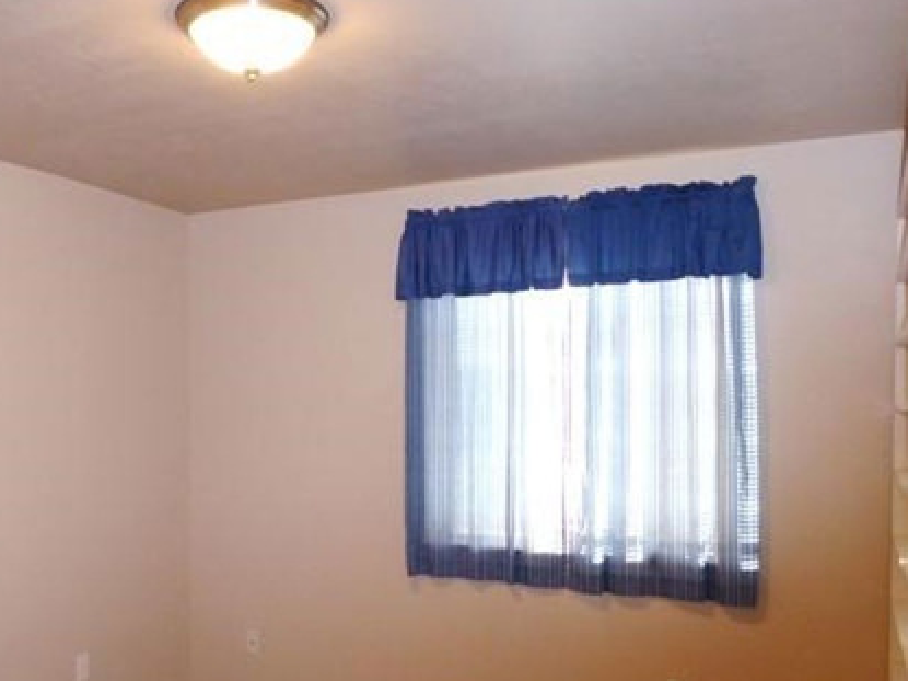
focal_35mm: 37
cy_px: 423
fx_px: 970
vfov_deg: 38.4
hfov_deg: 49.4
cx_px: 317
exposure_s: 1/60
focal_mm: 4.3
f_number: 3.3
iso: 500
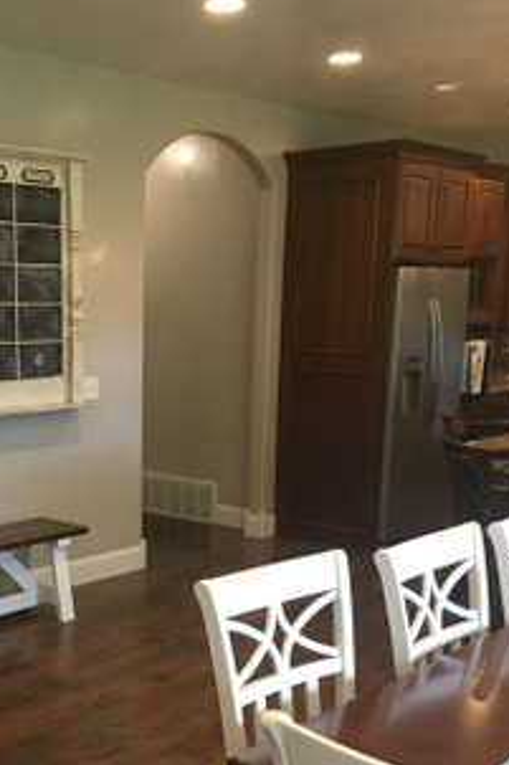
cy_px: 565
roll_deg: +1.0
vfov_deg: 40.1
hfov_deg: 27.4
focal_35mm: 48
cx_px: 89
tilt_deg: -15.3
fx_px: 1019
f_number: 2.2
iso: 160
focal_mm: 4.15
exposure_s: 1/30
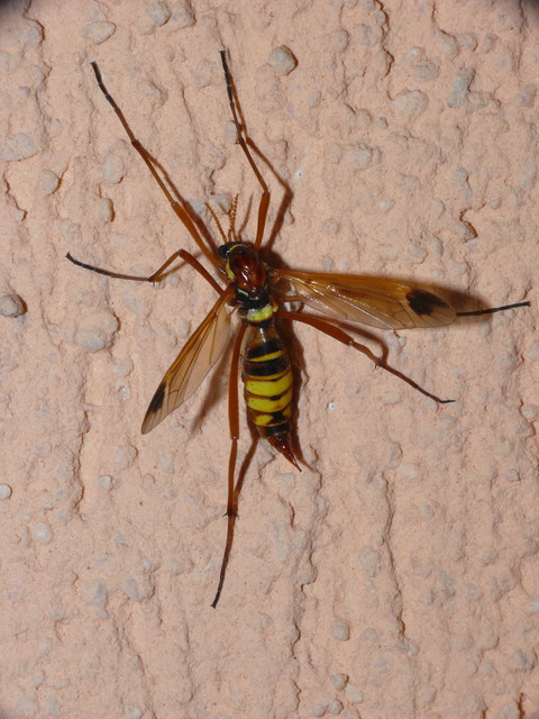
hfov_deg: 11.7
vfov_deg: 15.5
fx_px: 2637
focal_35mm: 127
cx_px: 270
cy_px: 360
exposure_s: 1/200
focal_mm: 26.9
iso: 200
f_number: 11
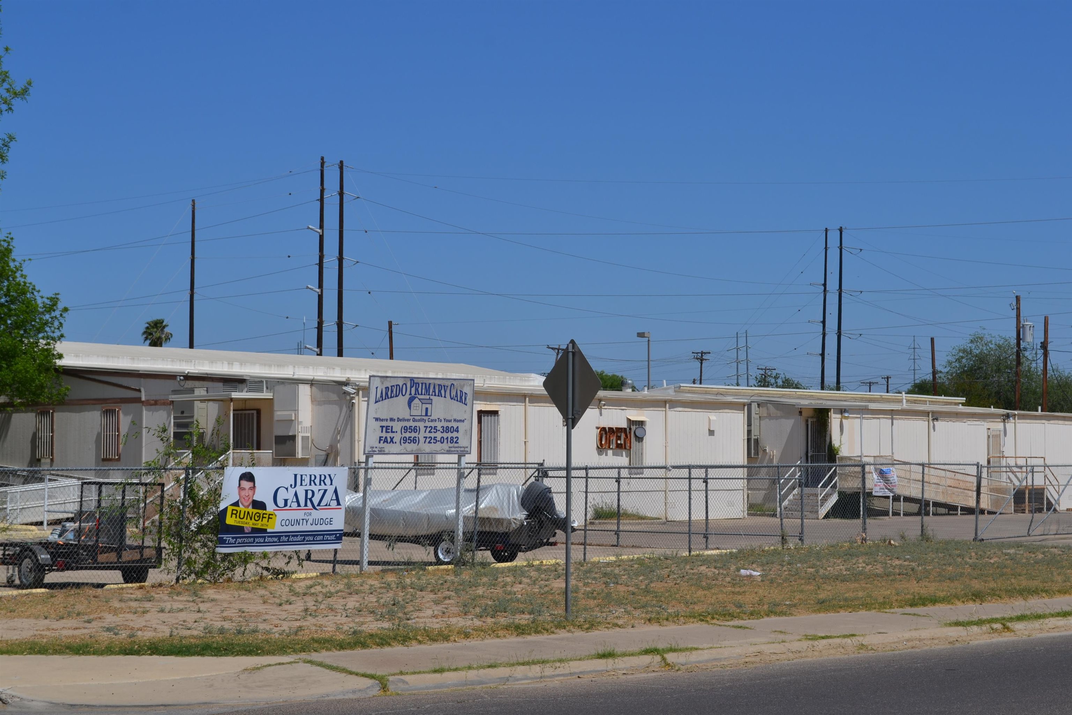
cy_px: 358
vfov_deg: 20.2
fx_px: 2010
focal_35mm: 68
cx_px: 536
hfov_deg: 29.9
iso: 100
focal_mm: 45
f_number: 10
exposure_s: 1/400
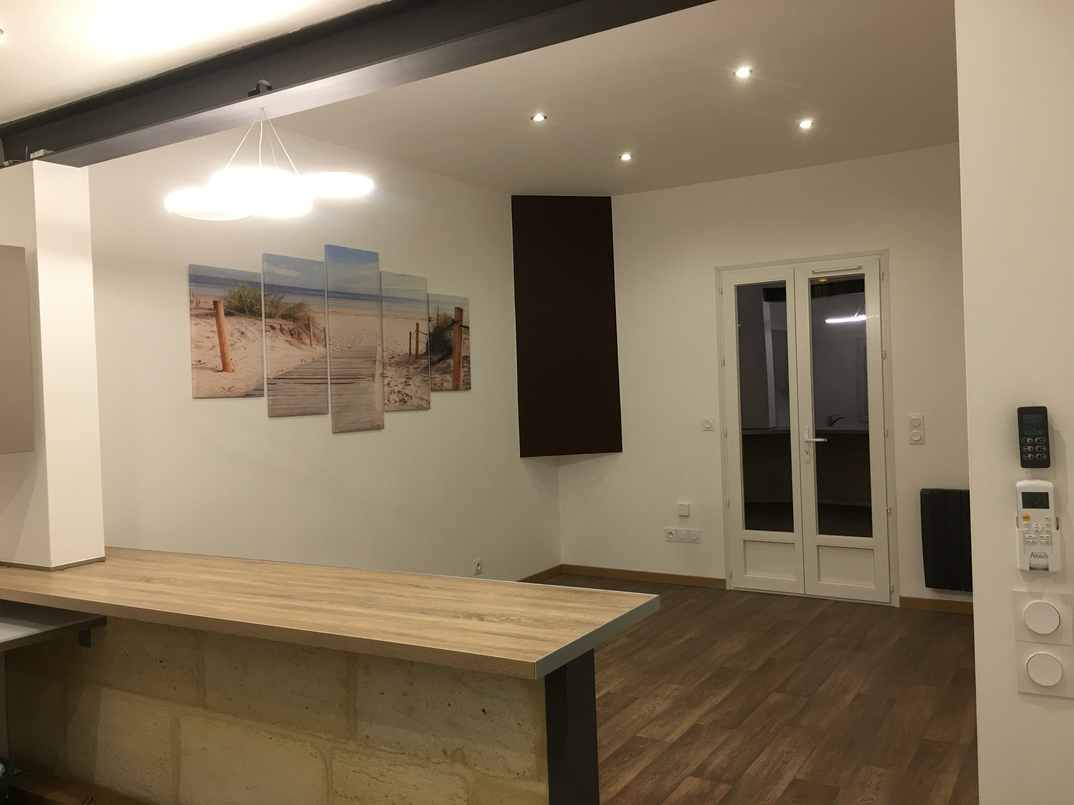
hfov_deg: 61.7
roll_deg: +1.2
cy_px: 402
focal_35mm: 29
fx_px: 900
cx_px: 537
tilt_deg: +0.5
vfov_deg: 48.2
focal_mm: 4.15
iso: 32
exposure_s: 1/17
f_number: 2.2
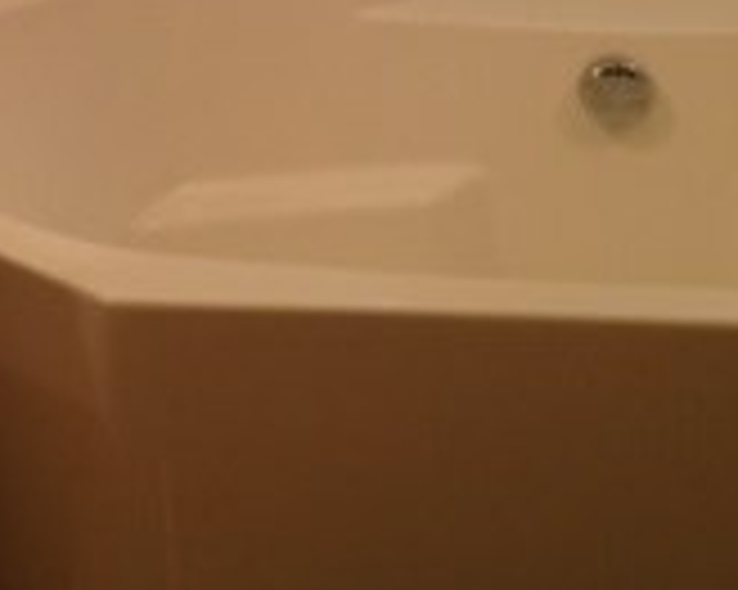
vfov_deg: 11.6
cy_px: -333
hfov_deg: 14.8
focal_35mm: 126
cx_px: -122
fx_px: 2750
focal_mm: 4.12
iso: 50
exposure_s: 1/24
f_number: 2.4
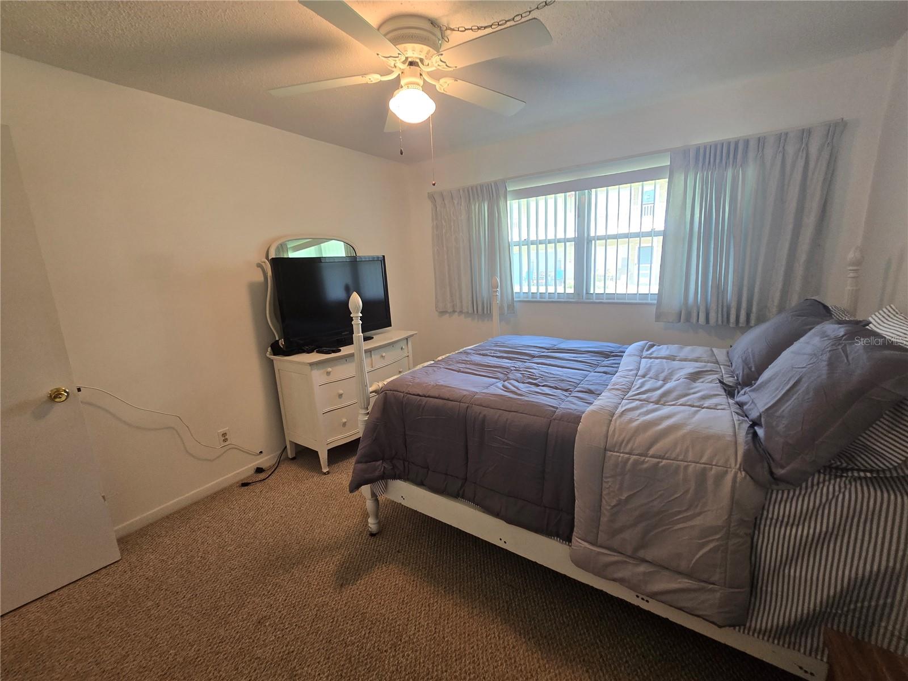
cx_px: 454
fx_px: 341
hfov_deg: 106.2
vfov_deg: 89.9
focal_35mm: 13
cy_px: 340
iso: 160
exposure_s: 1/60
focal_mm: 2.2
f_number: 2.2
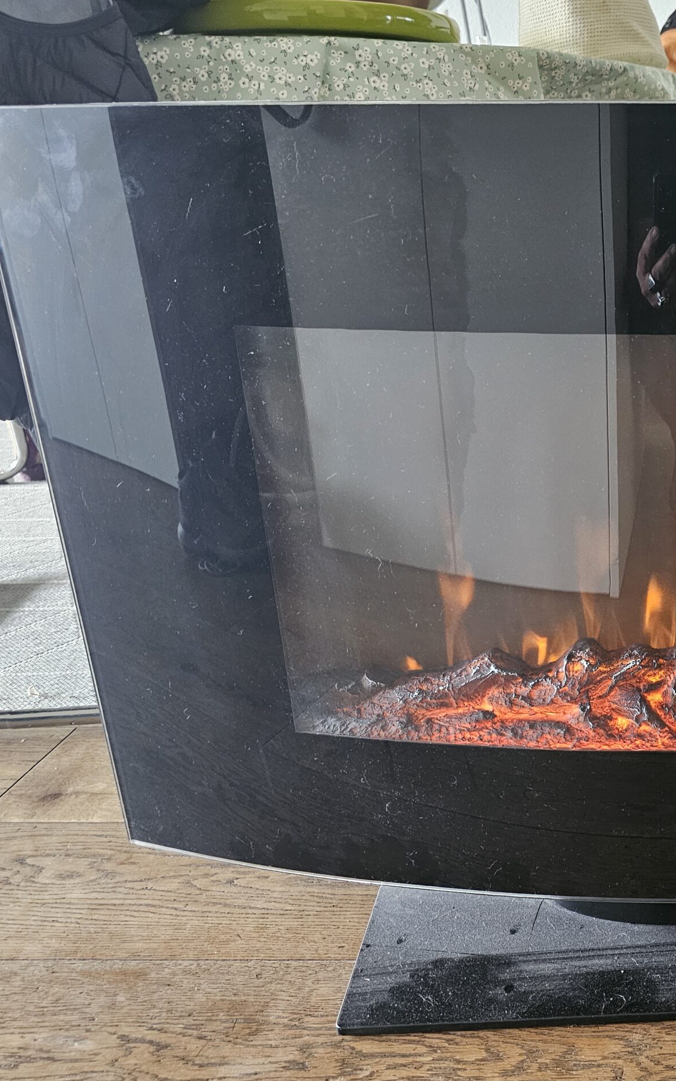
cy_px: 548
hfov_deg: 34.9
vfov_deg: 58.1
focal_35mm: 33
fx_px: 973
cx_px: 673
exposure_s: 1/24
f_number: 1.7
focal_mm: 6.3
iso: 800
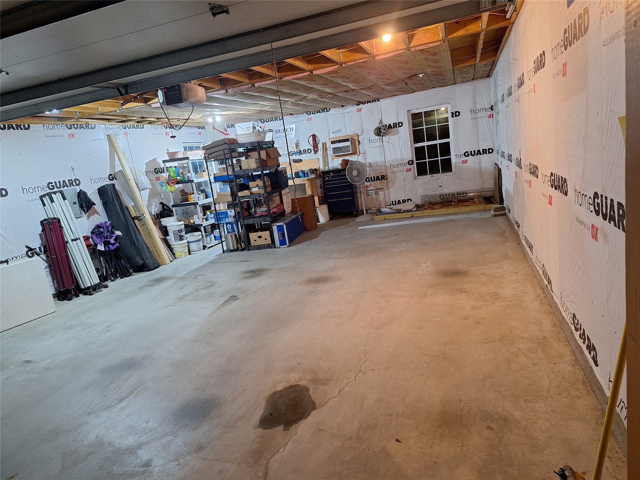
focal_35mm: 23
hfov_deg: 73.9
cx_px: 320
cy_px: 240
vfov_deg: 58.9
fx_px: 425
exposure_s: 1/40
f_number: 1.8
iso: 200
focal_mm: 5.54
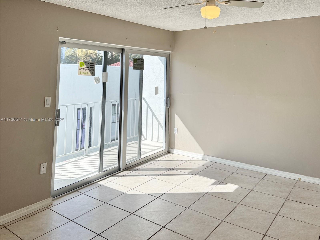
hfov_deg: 71.6
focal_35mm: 24
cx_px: 160
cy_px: 120
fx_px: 222
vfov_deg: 56.8
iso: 80
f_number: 1.78
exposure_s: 1/1560
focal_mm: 6.76
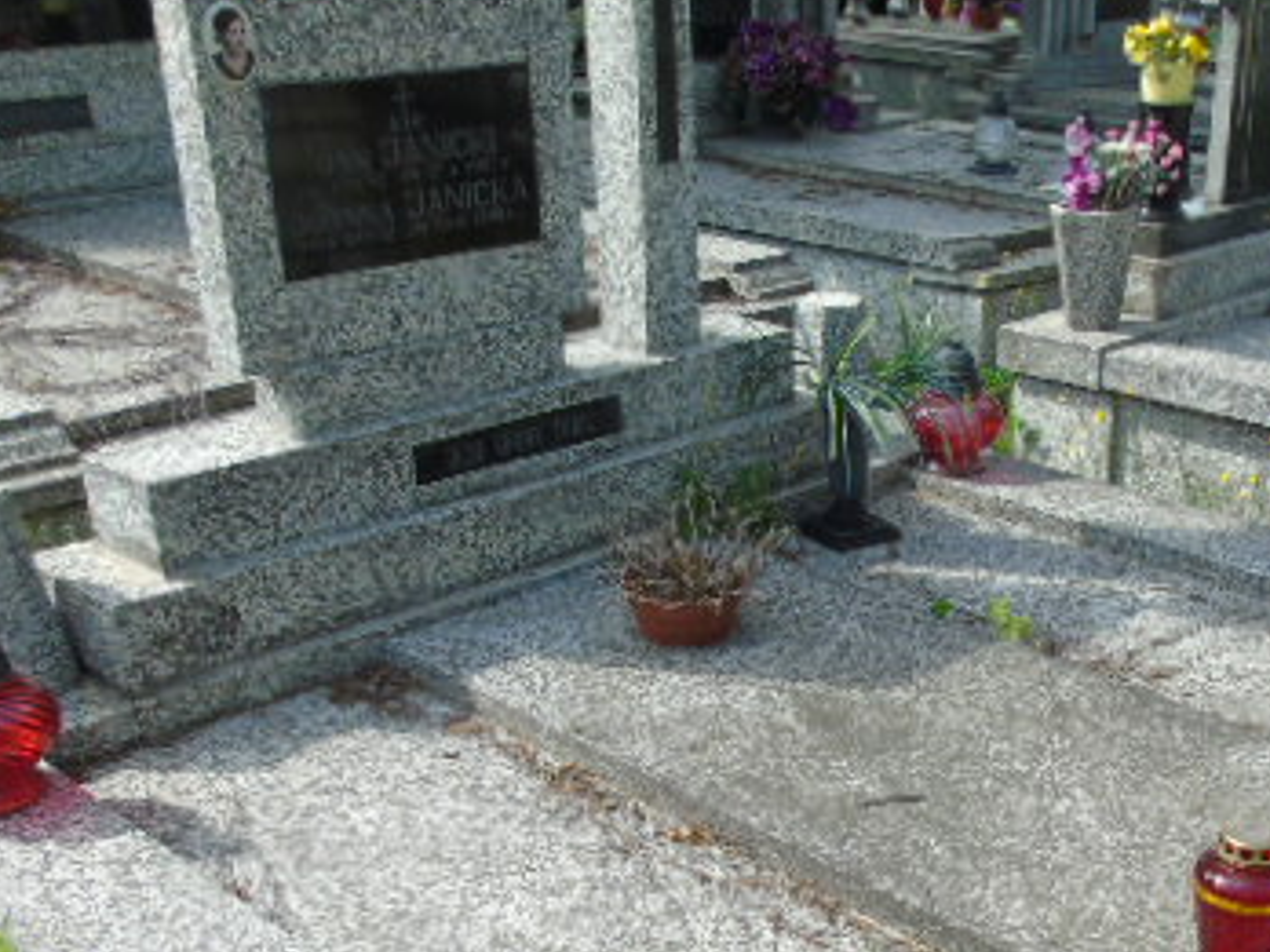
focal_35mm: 46
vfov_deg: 30.7
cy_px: 762
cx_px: 916
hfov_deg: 40.3
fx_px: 1688
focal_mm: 4.4
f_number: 3.4
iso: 80
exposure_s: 1/320
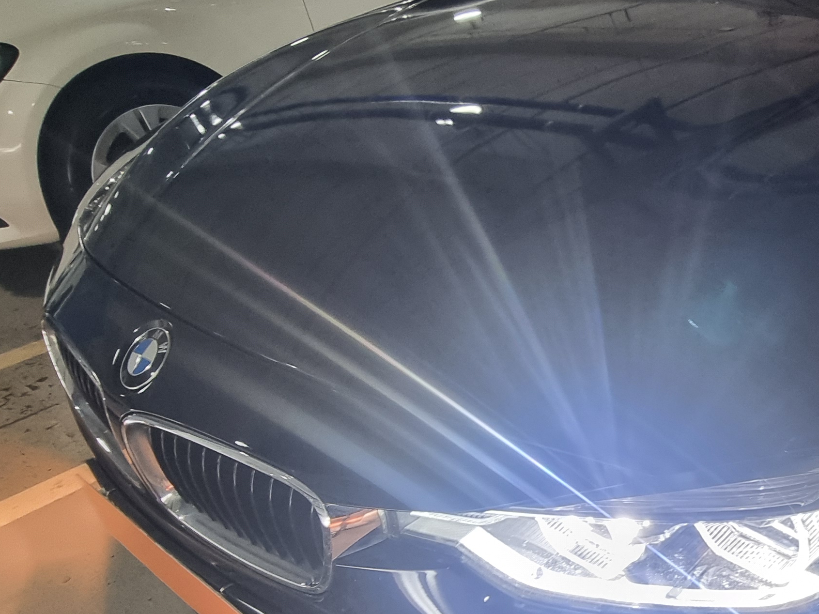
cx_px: 661
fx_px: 733
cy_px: 428
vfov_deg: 44.5
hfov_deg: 54.2
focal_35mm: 31
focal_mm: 2.2
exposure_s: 1/33
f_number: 2.2
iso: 320
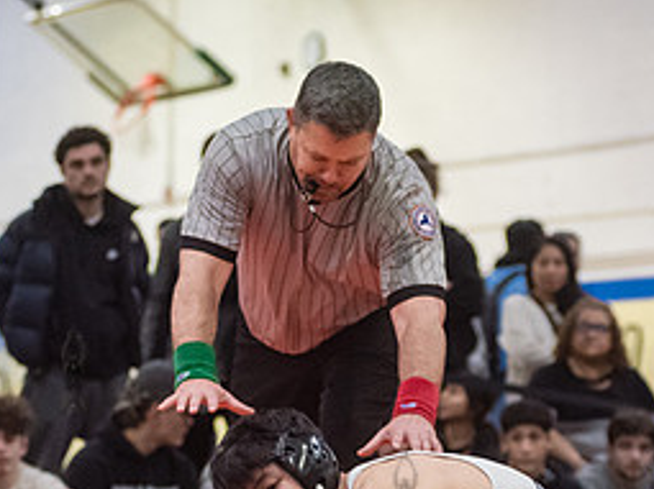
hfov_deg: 10.1
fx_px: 3682
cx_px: 403
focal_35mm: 195
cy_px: 493
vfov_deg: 7.6
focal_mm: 86
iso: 8000
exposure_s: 1/500
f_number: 3.2
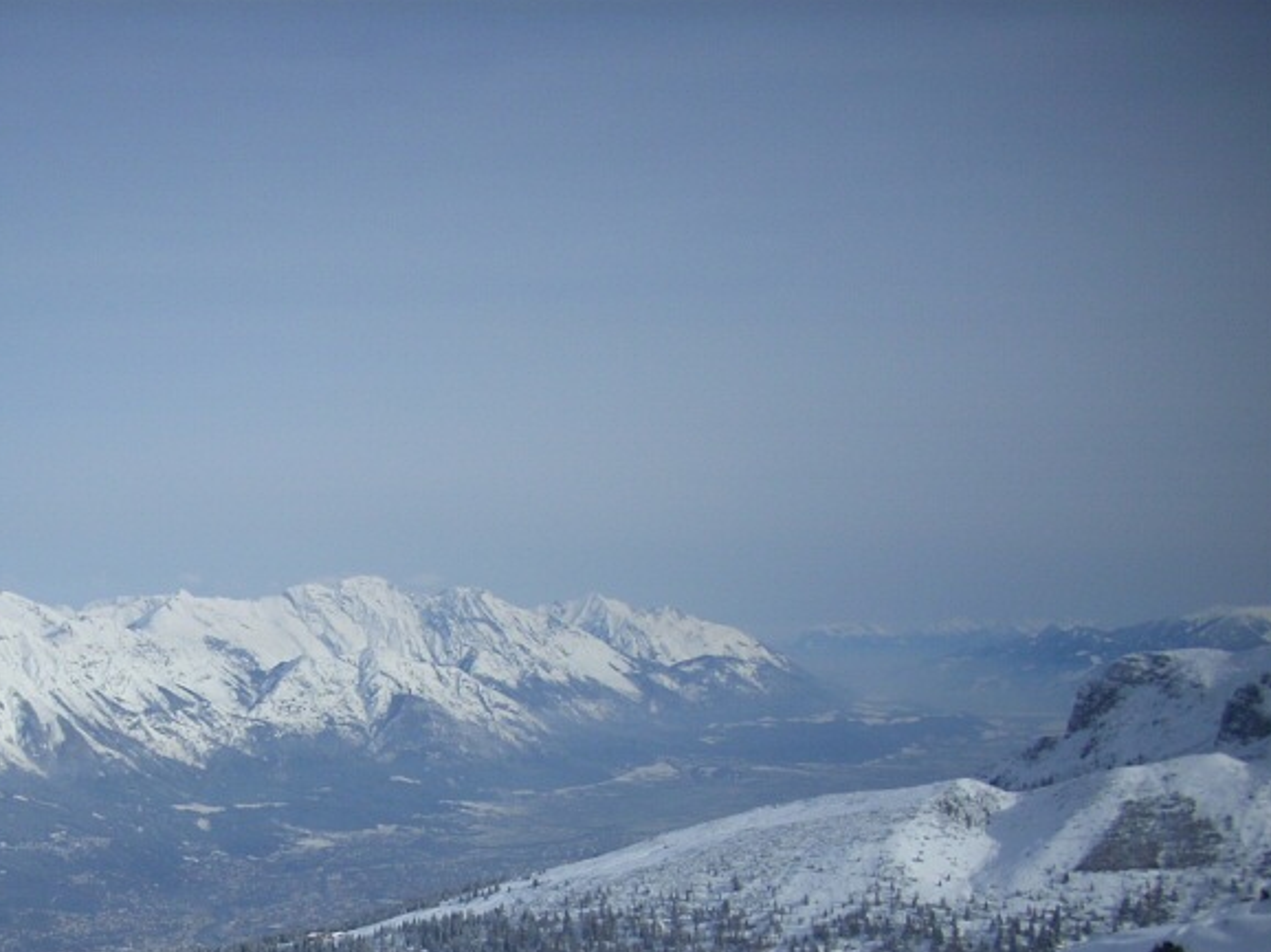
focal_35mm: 59
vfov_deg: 24.5
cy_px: 744
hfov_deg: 31.9
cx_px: 275
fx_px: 2165
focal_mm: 6.2
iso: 64
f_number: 5.6
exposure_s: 1/594
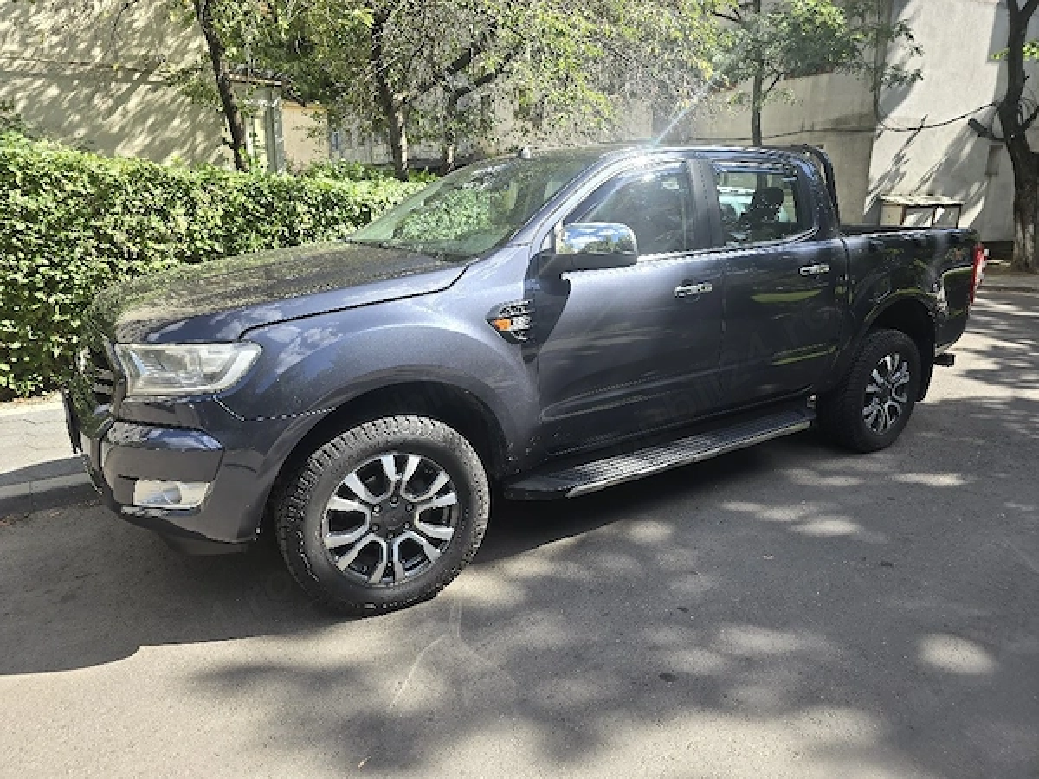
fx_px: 690
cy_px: 390
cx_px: 520
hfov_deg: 73.9
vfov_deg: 58.9
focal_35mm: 23
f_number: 1.7
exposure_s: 1/182
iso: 12
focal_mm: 6.3
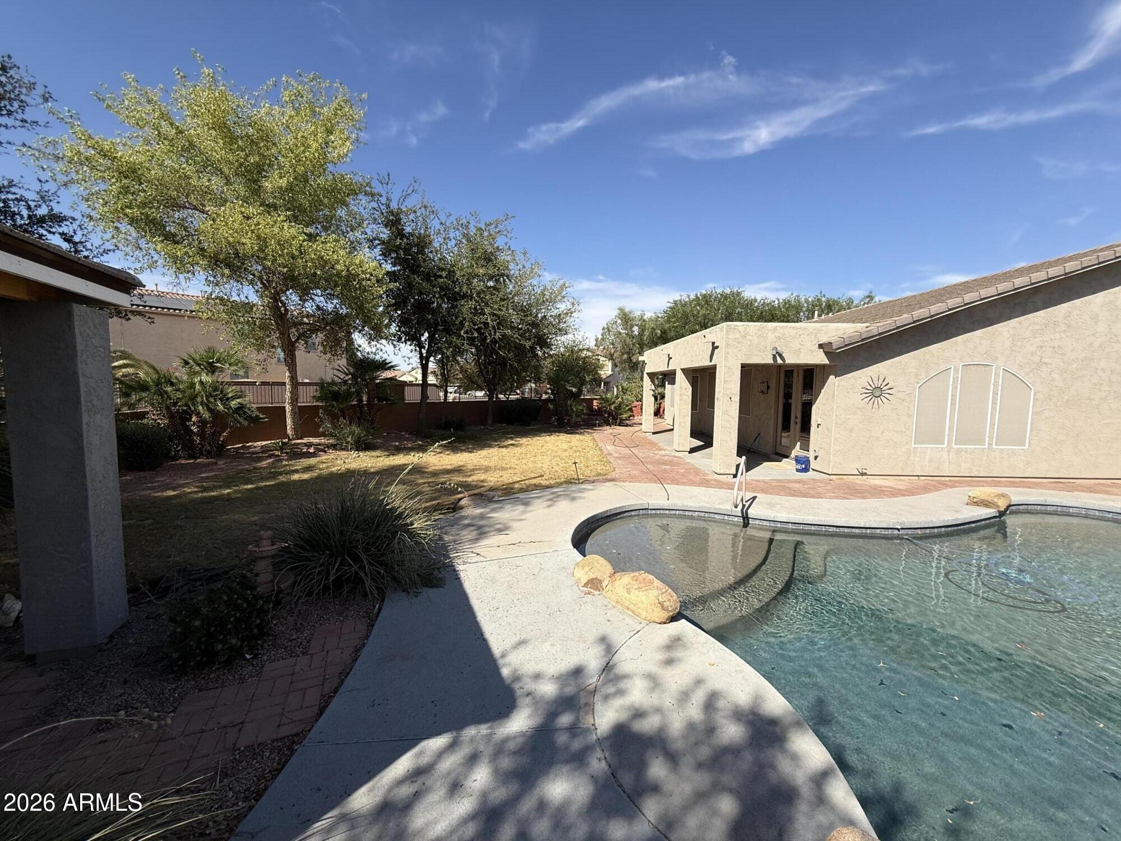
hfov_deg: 102.1
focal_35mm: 14
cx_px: 560
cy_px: 420
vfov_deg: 85.7
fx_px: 453
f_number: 2.2
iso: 50
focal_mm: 2.22
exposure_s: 1/2320
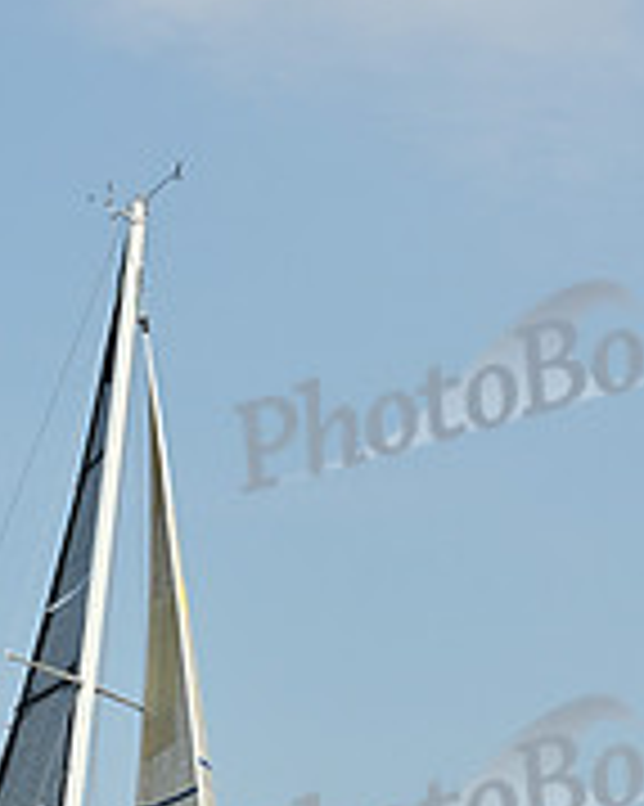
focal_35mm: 243
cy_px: 1090
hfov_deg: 6.3
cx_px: 2
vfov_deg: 7.8
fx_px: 5794
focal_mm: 80
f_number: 8
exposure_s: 1/1250
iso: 320
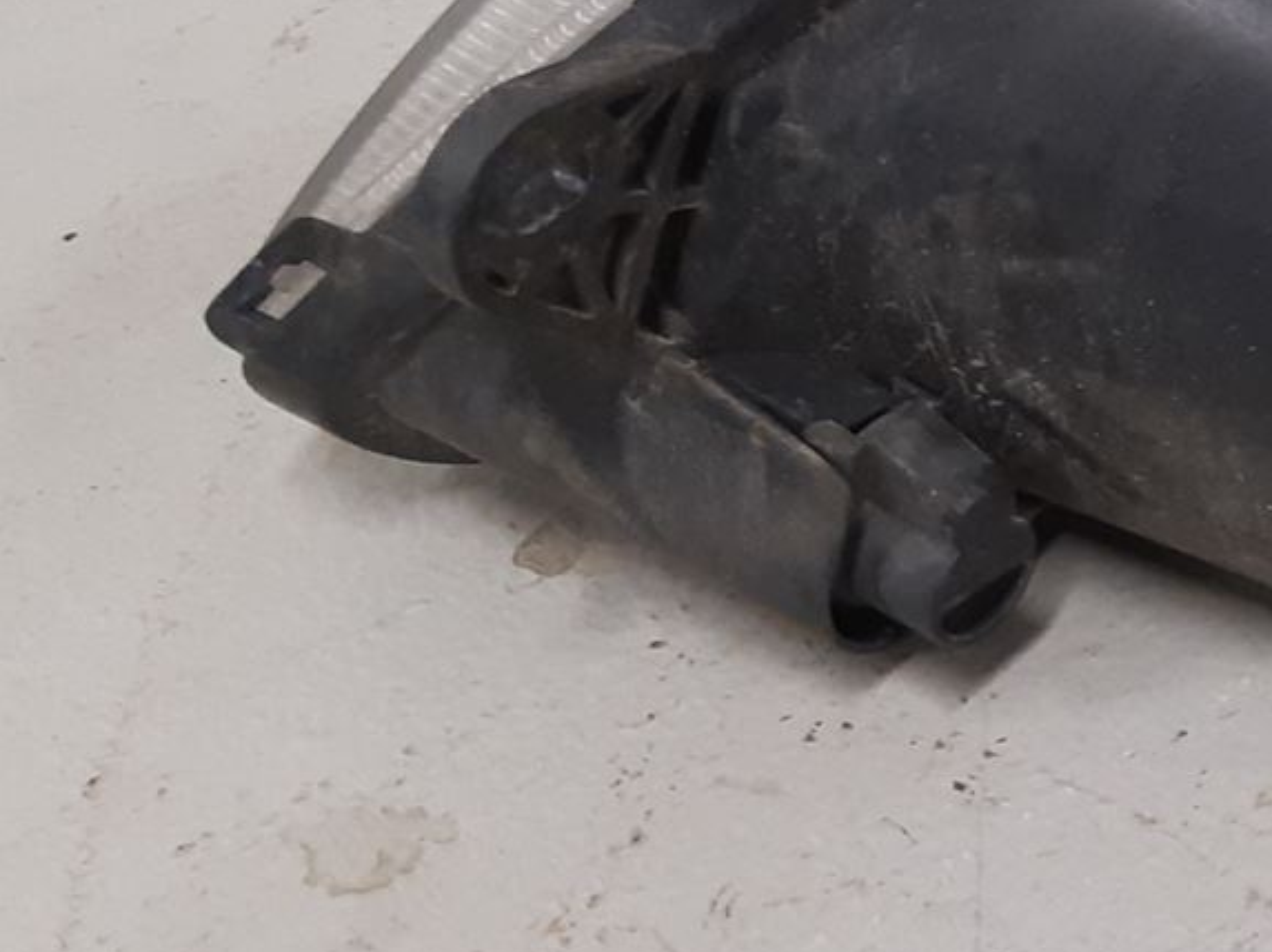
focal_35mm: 93
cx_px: 2129
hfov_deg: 17.9
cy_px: 166
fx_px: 3415
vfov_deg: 15.7
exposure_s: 1/50
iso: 160
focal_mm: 3.93
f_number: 1.7
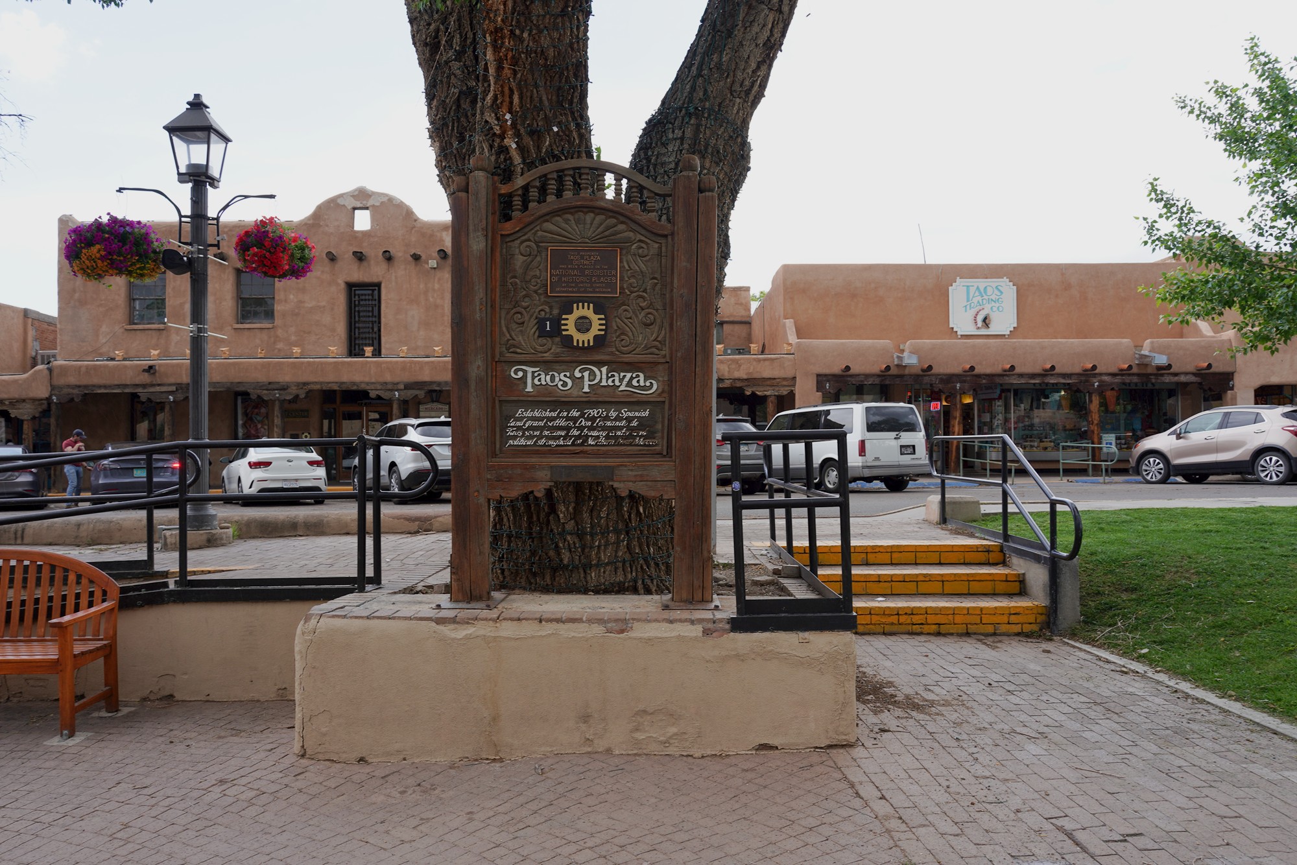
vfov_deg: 46.4
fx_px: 1009
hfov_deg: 65.5
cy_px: 432
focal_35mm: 28
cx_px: 648
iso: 200
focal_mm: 28
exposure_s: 1/100
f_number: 9
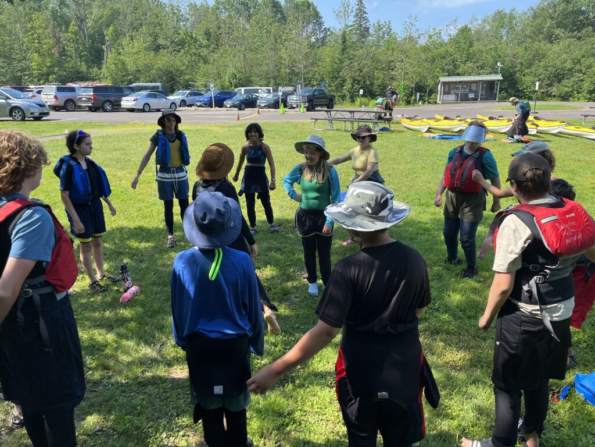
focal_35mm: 26
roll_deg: +1.6
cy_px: 224
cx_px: 298
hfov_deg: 67.3
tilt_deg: -17.6
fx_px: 447
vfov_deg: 53.1
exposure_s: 1/913
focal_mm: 5.1
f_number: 1.6
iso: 50
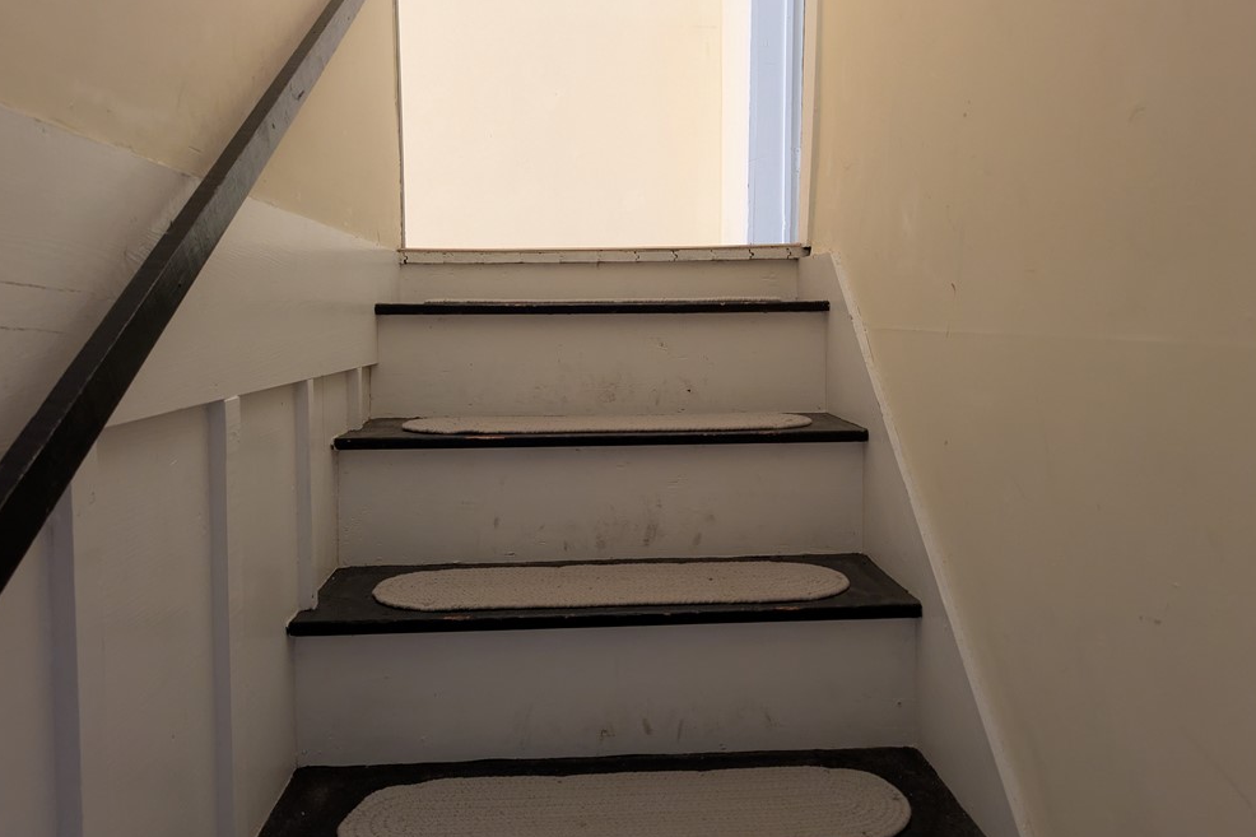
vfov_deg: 47.9
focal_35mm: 27
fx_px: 942
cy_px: 382
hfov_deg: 67.4
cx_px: 616
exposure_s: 1/40
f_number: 1.89
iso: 412
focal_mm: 5.43
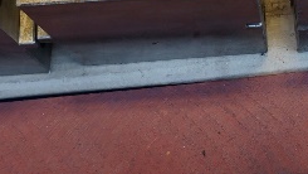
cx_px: 241
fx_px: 858
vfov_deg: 10.7
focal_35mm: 105
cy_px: -165
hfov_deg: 20.2
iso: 400
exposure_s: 1/60
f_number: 4
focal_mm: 16
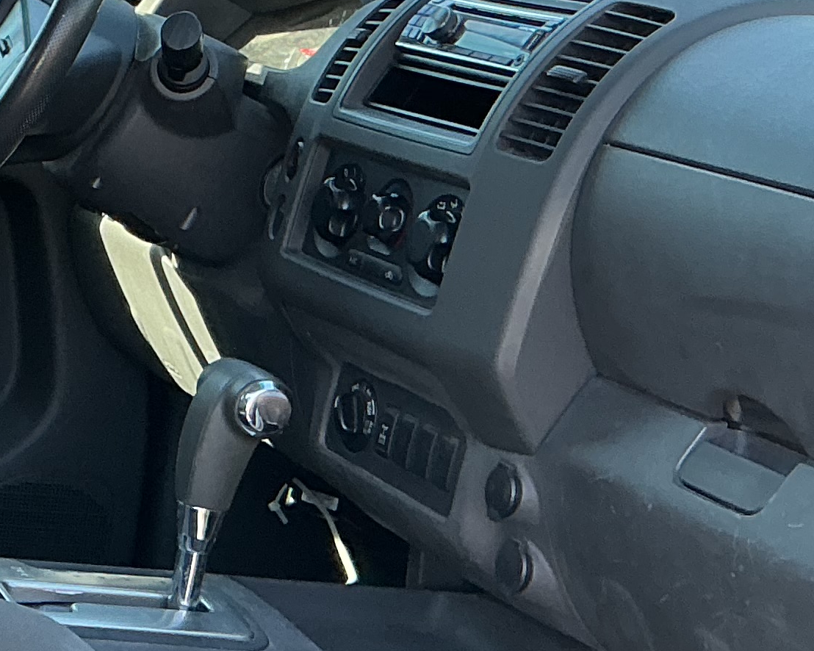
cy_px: 271
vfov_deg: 14.9
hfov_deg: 16.4
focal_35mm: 103
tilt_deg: -11.7
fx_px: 2481
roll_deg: +0.4
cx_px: -520
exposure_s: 1/120
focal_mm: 3
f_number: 1.8
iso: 50
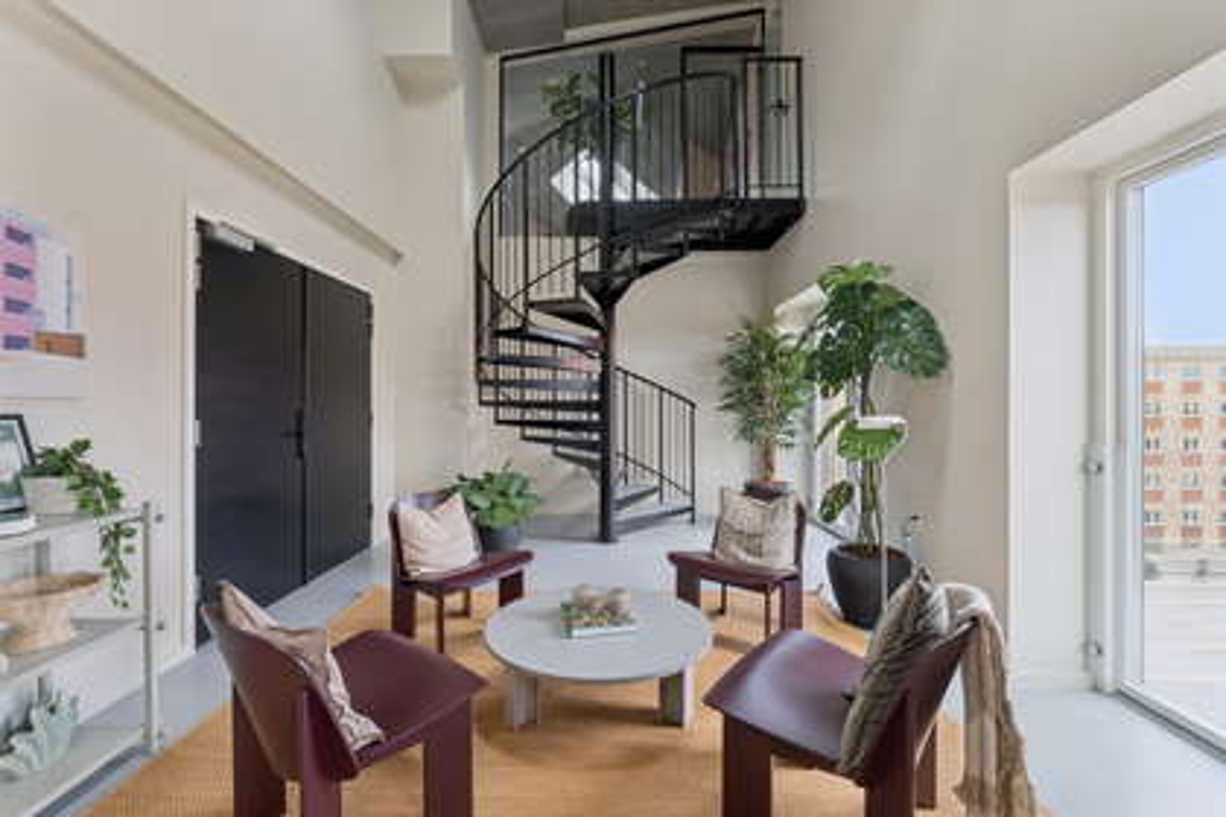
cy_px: 408
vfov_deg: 72.1
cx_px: 613
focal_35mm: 16
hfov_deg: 95.0
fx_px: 562
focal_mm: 11
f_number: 8
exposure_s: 1/13
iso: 200
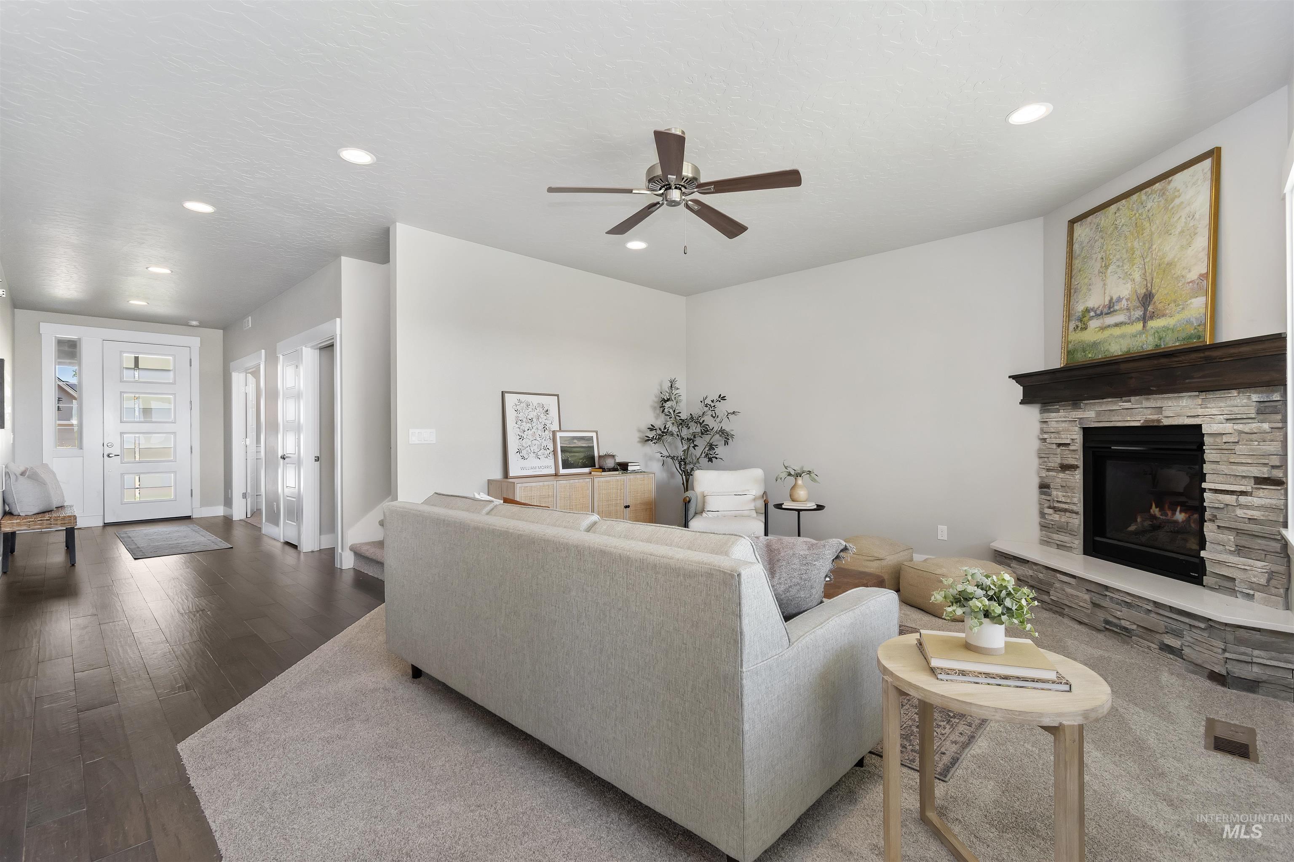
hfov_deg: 100.4
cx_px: 647
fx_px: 539
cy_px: 431
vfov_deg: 77.3
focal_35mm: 15
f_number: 6.3
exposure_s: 1/25
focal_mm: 10
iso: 320
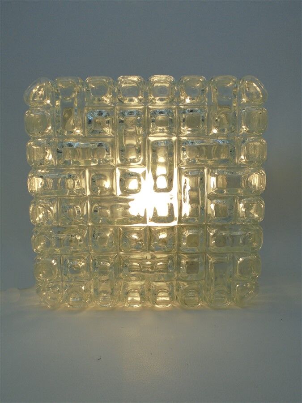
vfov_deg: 54.0
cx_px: 151
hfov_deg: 41.8
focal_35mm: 34
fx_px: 396
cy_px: 202
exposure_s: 1/250
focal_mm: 6.1
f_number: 4
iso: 100
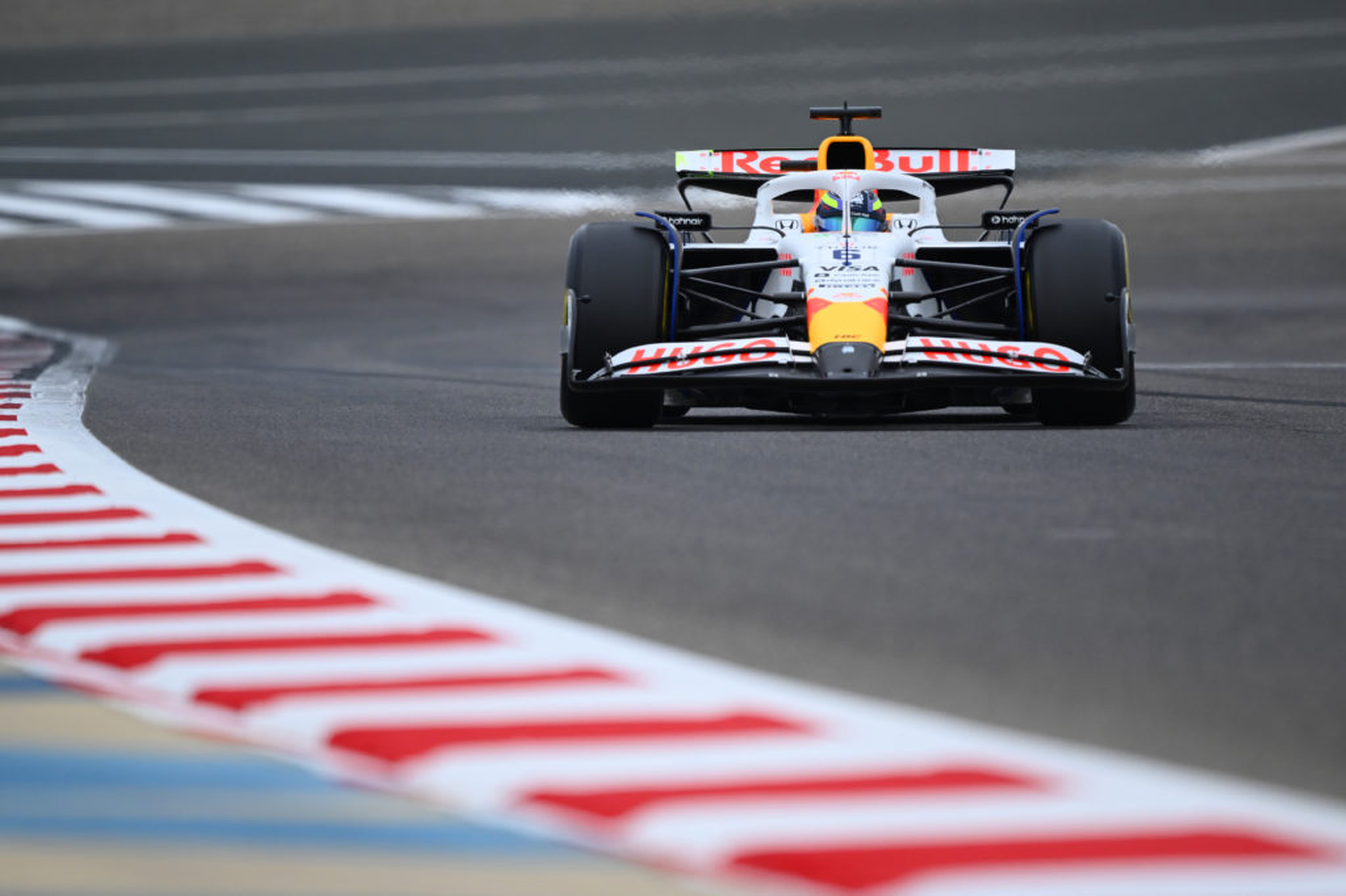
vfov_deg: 1.6
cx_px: 673
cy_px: 448
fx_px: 31395
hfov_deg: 2.5
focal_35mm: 840
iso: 640
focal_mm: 560
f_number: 4
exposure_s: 1/640
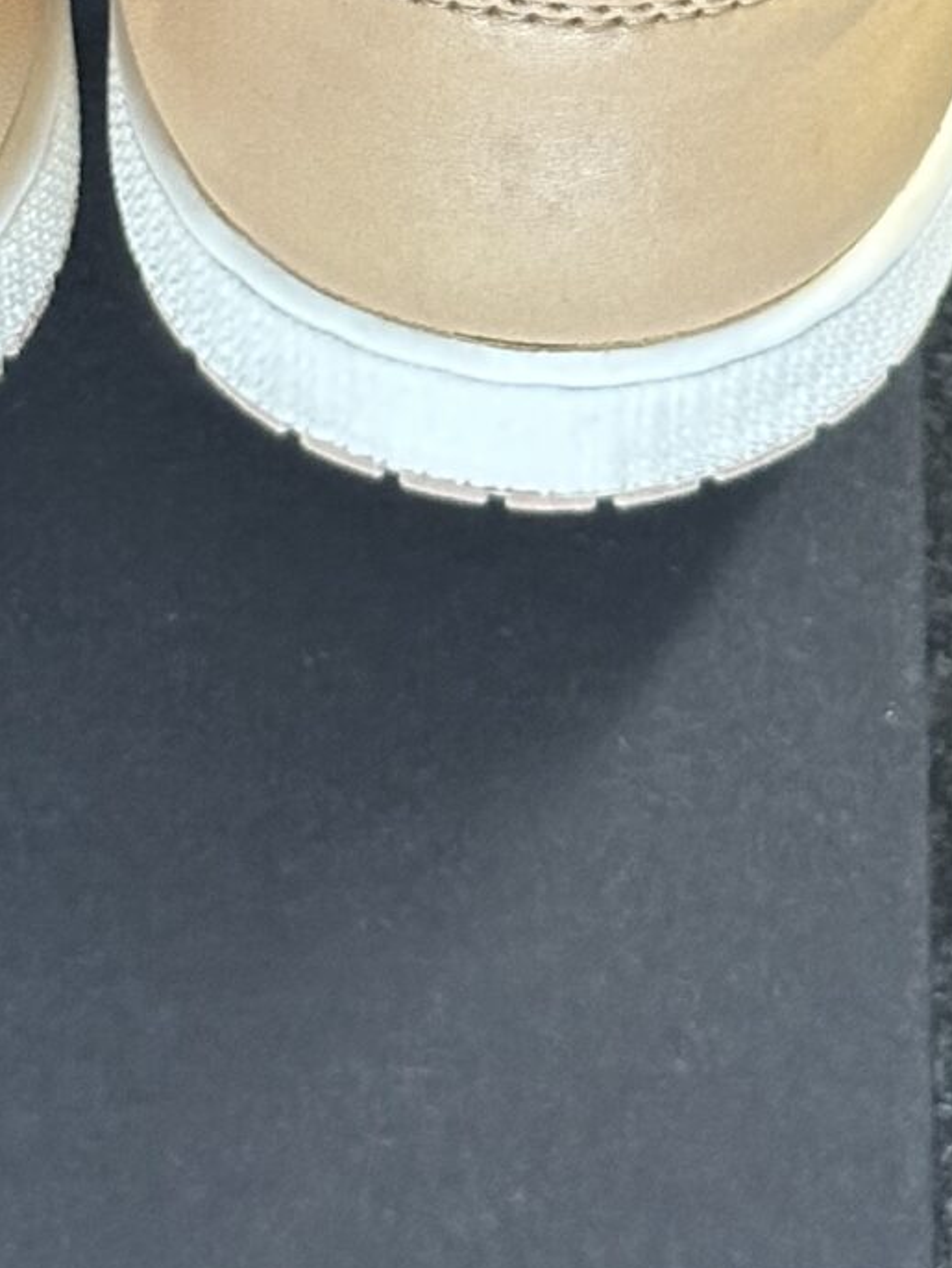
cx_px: 146
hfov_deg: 8.3
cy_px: -806
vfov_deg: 10.5
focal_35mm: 179
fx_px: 6560
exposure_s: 1/33
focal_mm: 6.86
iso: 400
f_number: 1.78
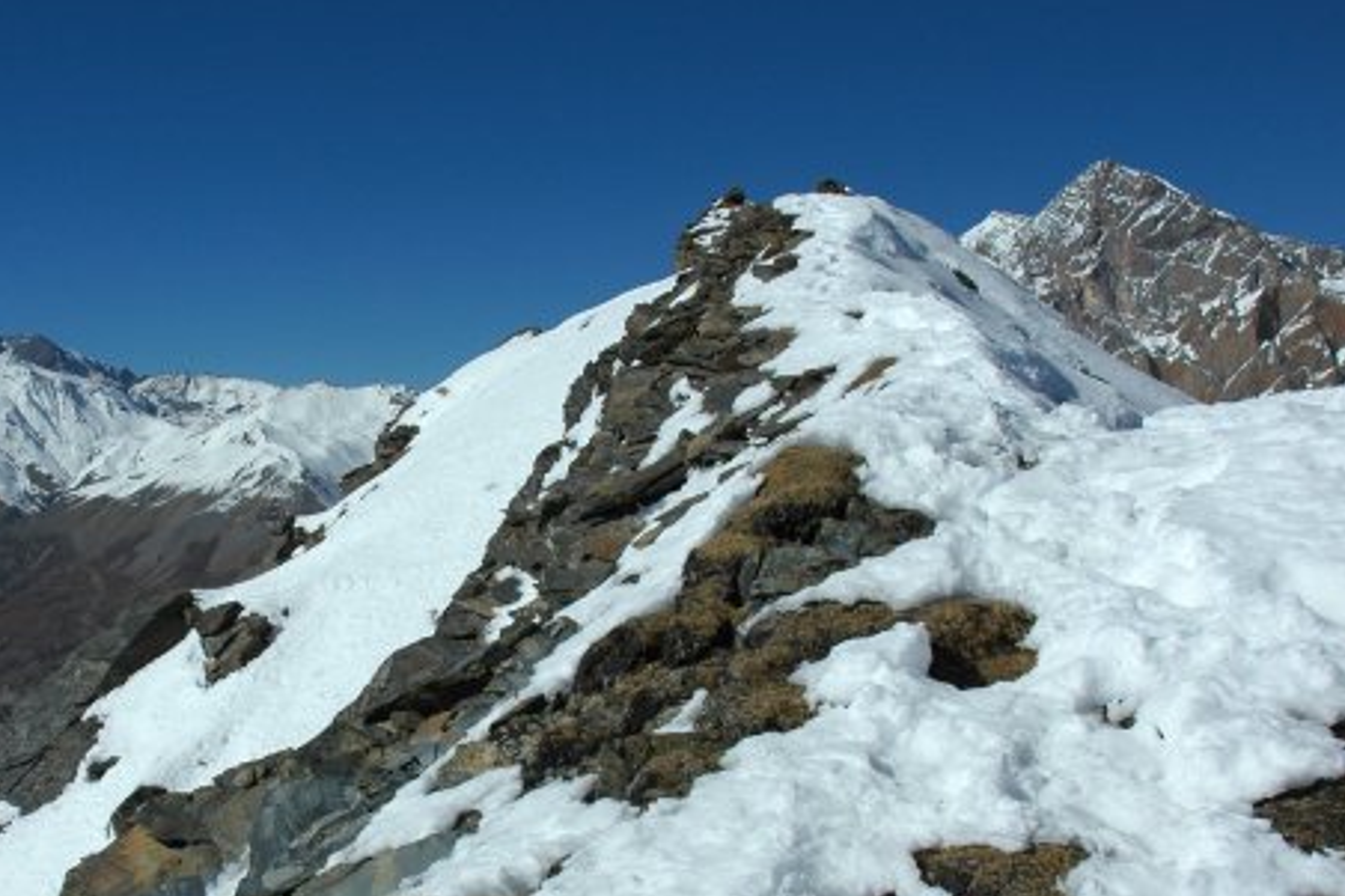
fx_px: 1606
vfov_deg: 30.8
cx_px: 443
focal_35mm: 43
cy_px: 637
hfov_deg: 44.7
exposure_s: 1/640
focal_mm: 18
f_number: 11
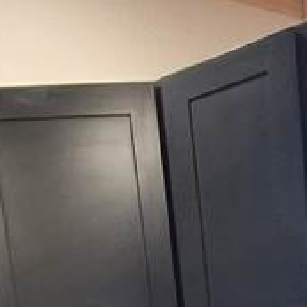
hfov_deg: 20.4
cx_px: 172
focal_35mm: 85
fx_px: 853
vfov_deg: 14.6
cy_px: 705
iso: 400
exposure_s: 1/60
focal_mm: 1.7
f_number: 2.2
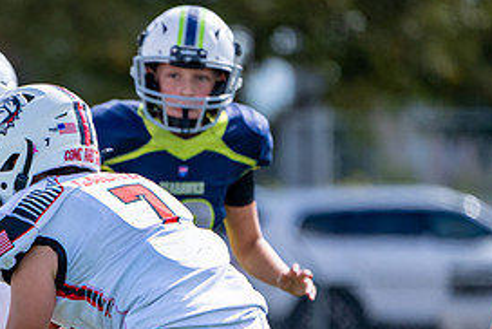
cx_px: 15
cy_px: 334
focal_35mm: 907
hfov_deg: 2.3
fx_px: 12409
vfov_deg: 1.5
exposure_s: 1/2500
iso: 640
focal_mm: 397
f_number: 5.6
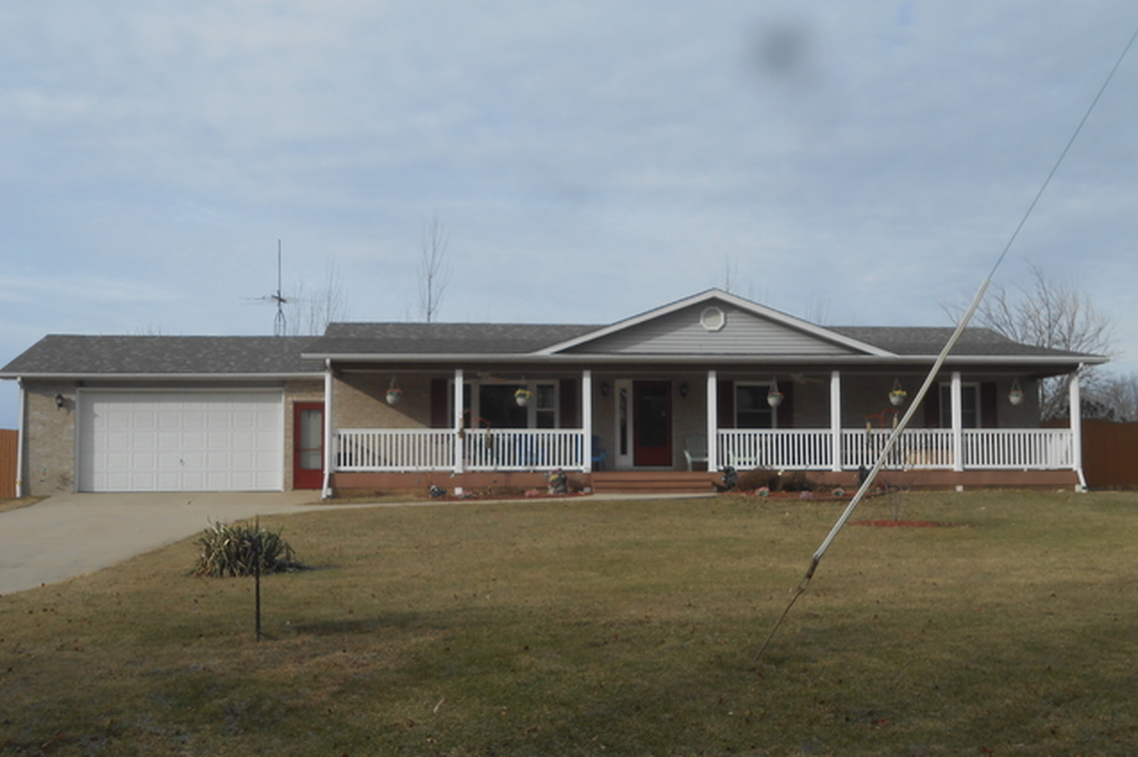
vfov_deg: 29.2
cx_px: 568
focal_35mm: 46
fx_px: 1453
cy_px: 402
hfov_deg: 42.8
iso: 80
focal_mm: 7.8
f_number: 4.5
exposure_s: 1/640
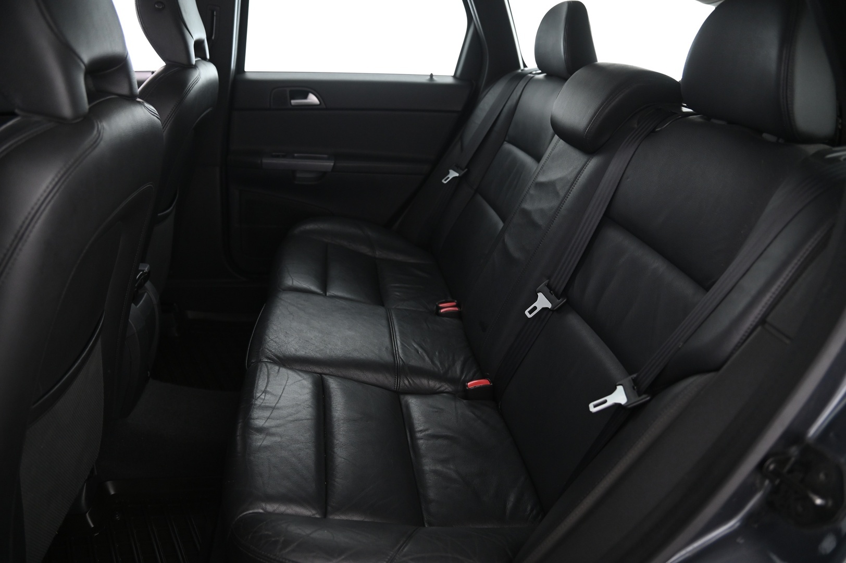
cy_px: 282
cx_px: 423
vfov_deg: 53.1
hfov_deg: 73.8
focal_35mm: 24
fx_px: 564
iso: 2000
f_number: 4
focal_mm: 24
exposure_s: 1/13
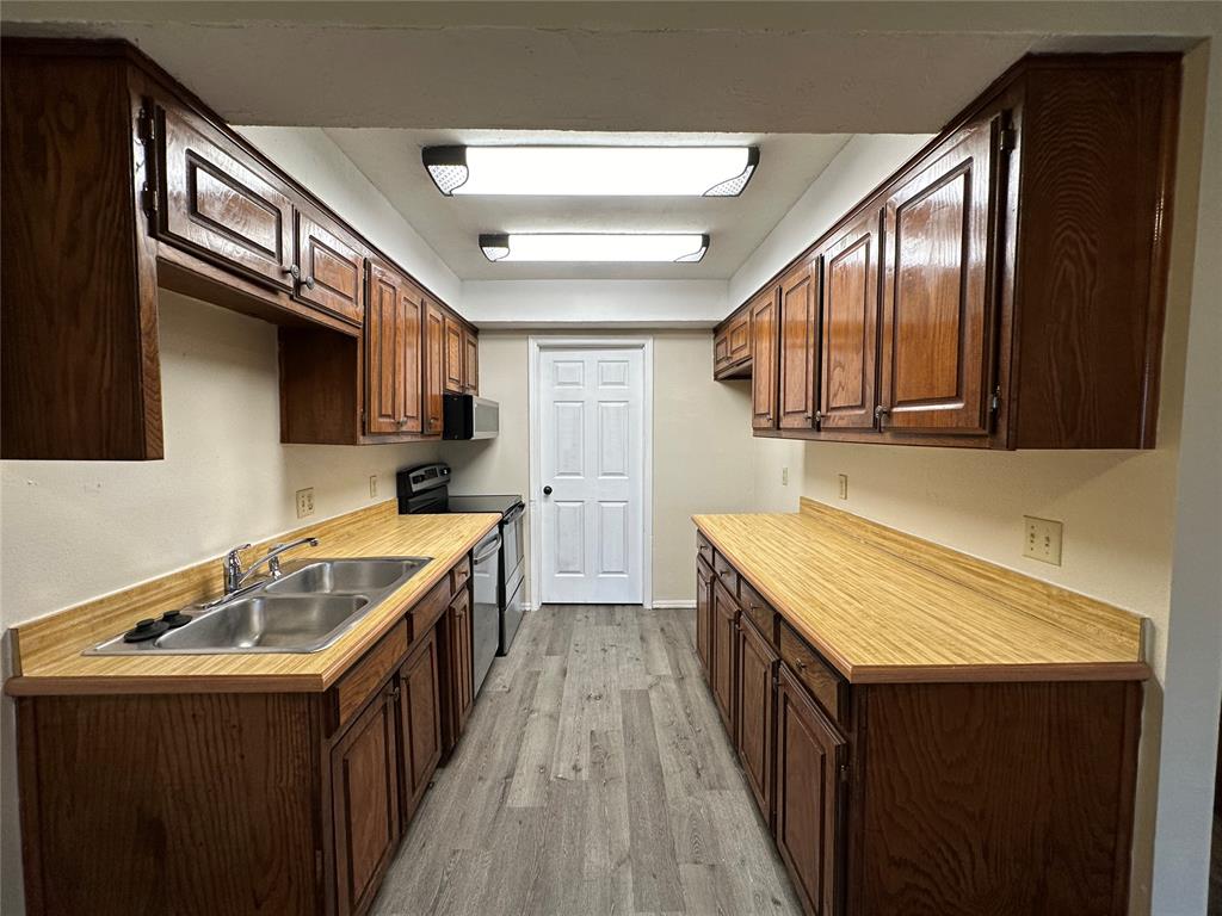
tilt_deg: -3.0
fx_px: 494
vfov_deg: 85.7
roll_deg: +0.3
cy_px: 458
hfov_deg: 102.1
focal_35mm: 14
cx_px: 611
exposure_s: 1/120
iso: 100
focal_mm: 2.22
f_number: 2.2
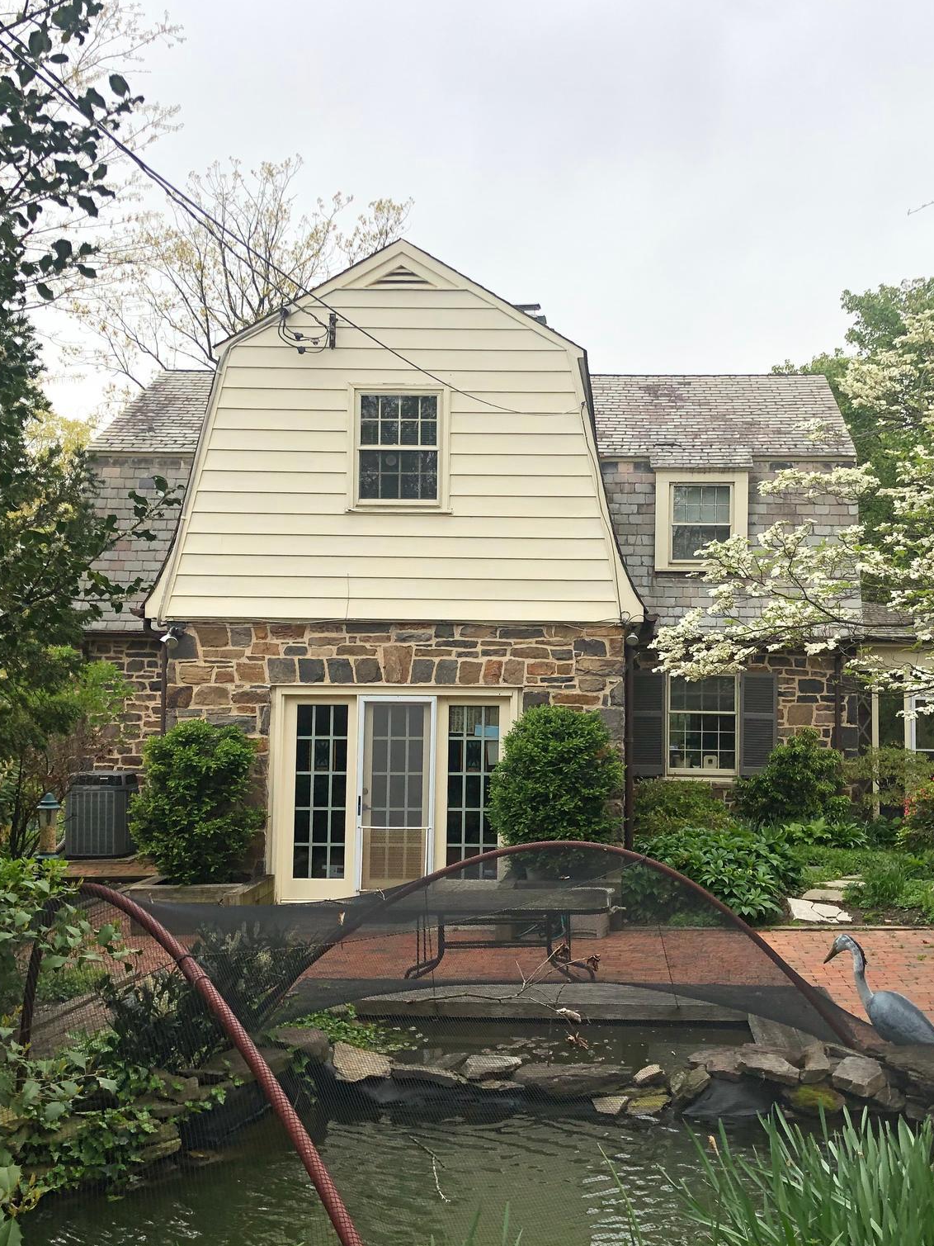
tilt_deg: +3.8
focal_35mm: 38
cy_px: 617
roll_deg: -0.6
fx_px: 1367
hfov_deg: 37.5
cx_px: 587
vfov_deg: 49.0
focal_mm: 4
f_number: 1.8
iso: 20
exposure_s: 1/917
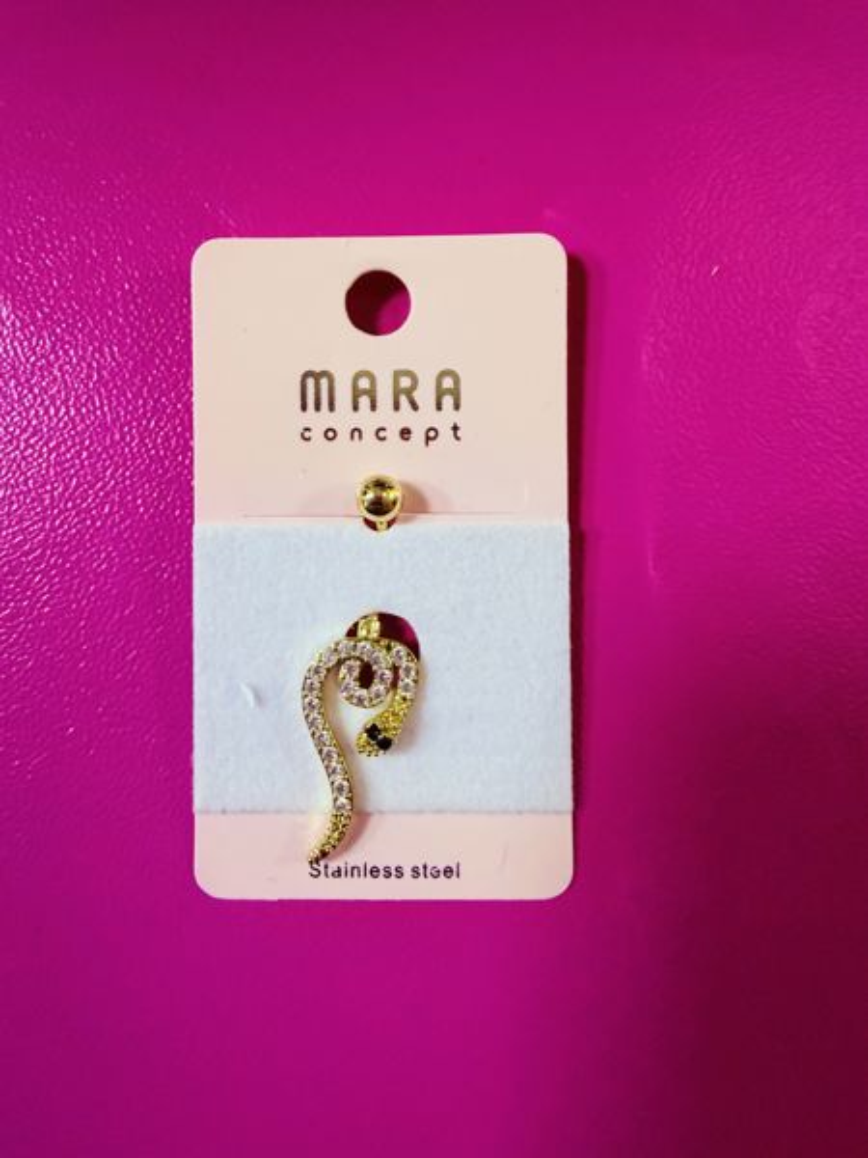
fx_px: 802
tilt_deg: -84.7
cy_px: 579
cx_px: 434
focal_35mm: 24
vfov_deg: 71.6
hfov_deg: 56.8
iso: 400
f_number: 2.2
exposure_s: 1/60
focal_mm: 2.22
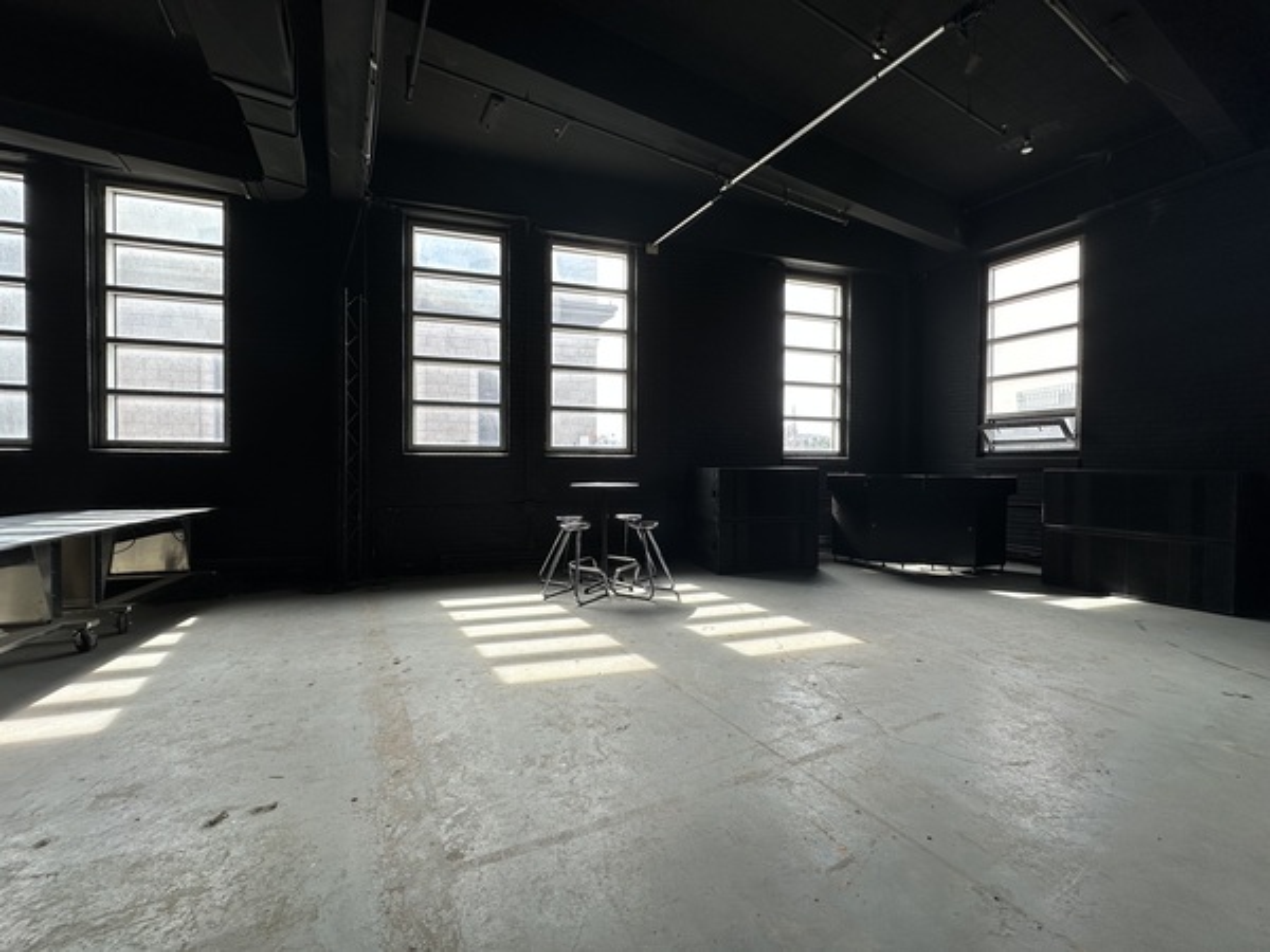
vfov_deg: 85.7
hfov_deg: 102.1
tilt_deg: -2.0
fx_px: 514
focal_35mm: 14
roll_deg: -0.4
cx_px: 635
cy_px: 476
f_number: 2.2
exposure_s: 1/150
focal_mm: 2.22
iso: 40
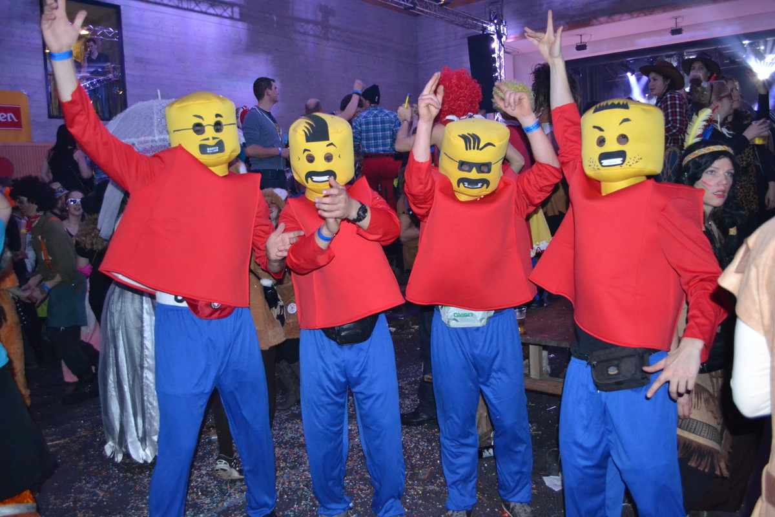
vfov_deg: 47.9
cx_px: 388
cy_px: 258
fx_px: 581
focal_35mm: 27
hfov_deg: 67.4
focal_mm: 18
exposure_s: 1/60
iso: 3200
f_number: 3.5
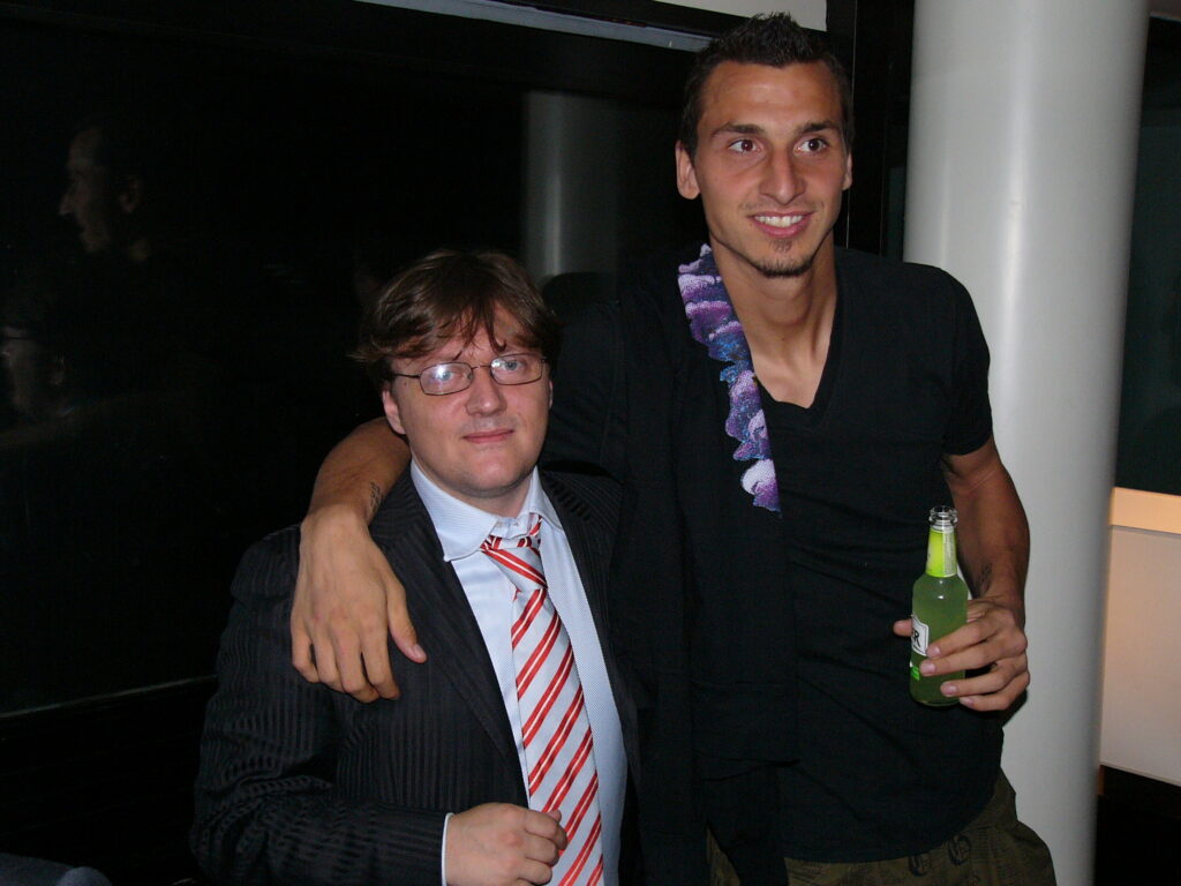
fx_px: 1604
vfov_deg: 30.9
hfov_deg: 40.4
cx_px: 590
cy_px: 443
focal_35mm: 47
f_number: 2.8
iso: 150
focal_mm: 7.8
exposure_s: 1/125
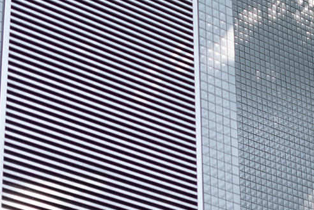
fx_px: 1423
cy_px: -43
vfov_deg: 8.3
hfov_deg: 12.5
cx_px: 301
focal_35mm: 163
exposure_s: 1/5000
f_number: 2
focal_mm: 50
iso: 500
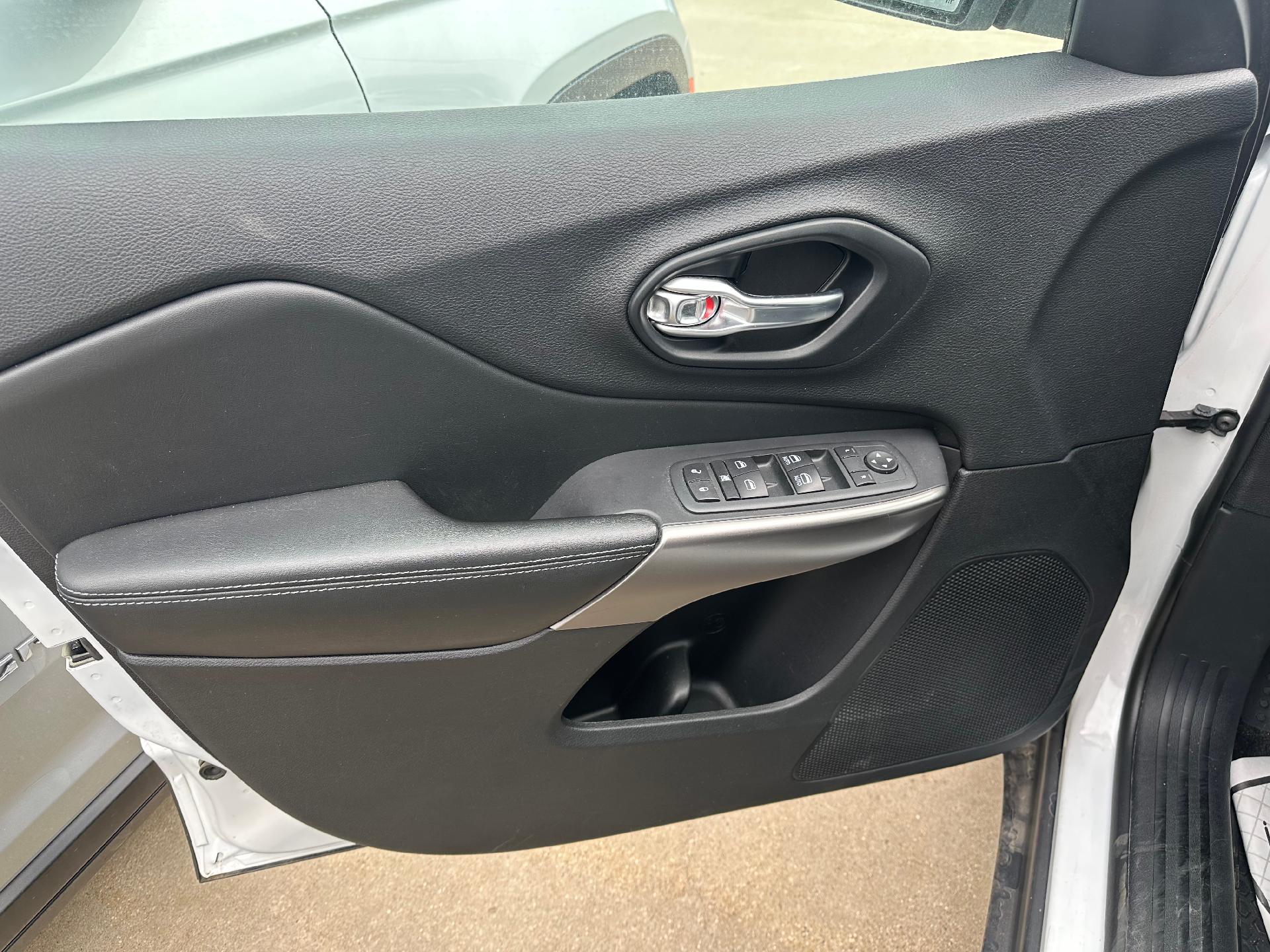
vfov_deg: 56.8
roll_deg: +1.1
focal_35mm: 24
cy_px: 476
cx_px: 635
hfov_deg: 71.6
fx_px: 881
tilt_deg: -37.3
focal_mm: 6.86
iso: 64
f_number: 1.78
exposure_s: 1/216
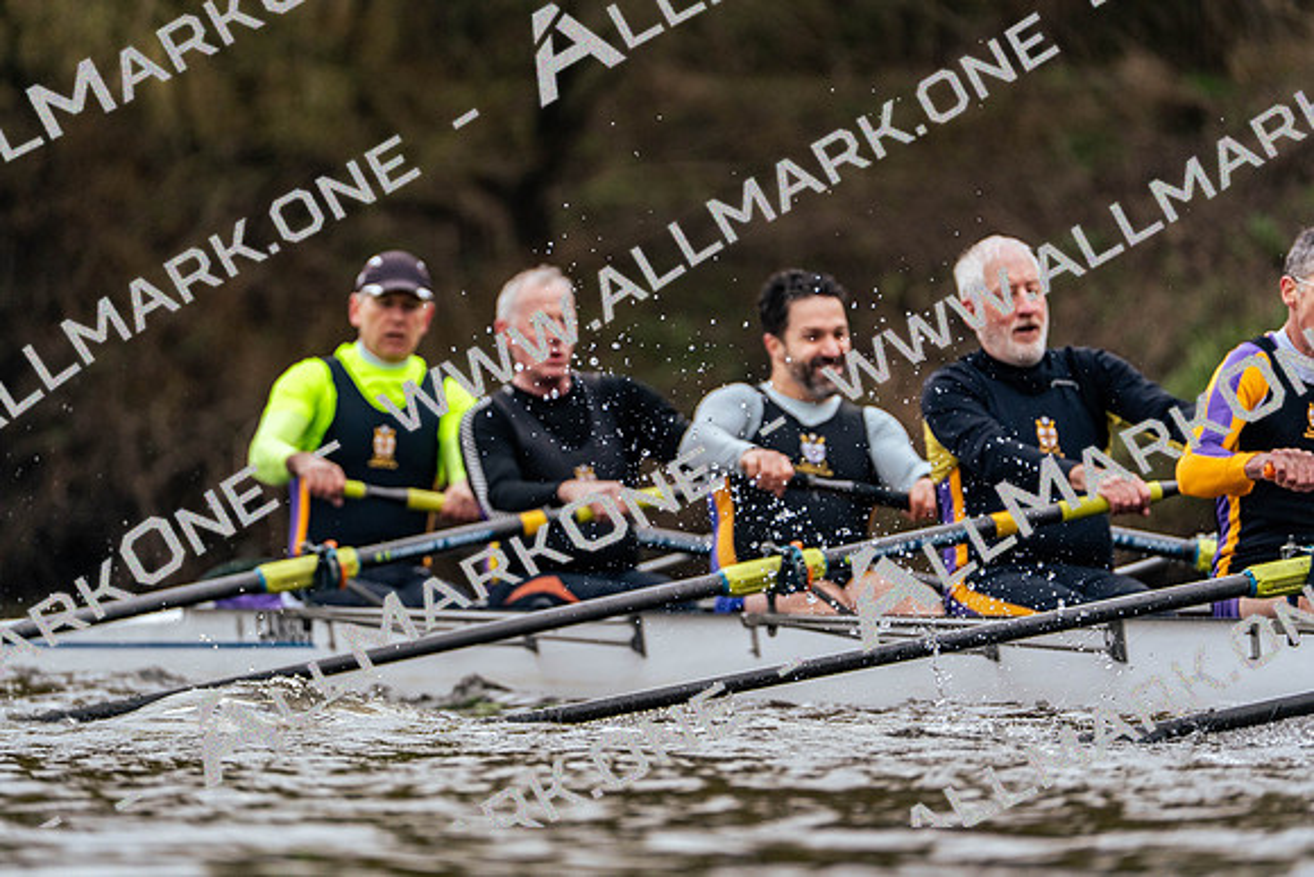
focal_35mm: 535
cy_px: 438
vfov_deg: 2.6
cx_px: 657
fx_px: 19531
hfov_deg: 3.9
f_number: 6.3
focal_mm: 535
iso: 1600
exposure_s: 1/2000
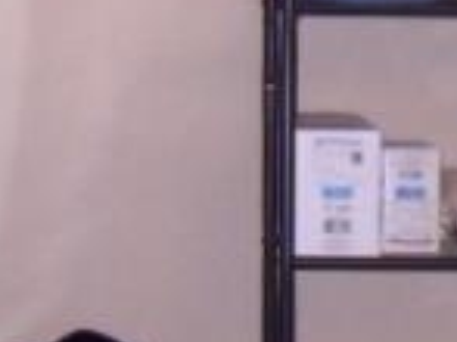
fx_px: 3219
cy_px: 208
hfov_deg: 8.0
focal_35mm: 244
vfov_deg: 6.1
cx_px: 560
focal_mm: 6.3
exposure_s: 1/45
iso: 400
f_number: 3.5
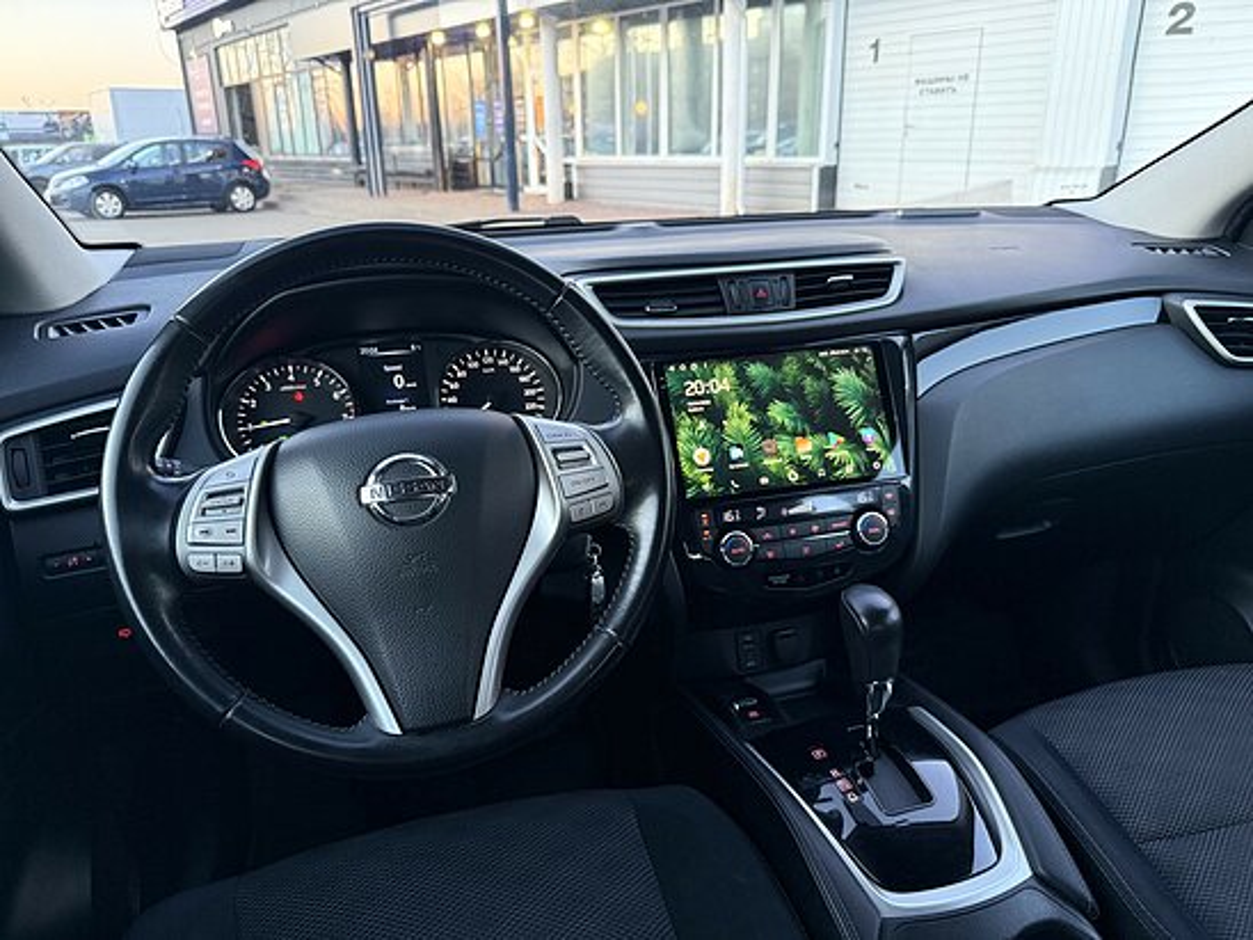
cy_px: 470
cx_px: 626
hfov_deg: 71.6
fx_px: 869
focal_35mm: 24
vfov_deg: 56.8
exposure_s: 1/50
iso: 500
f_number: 1.78
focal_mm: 6.76
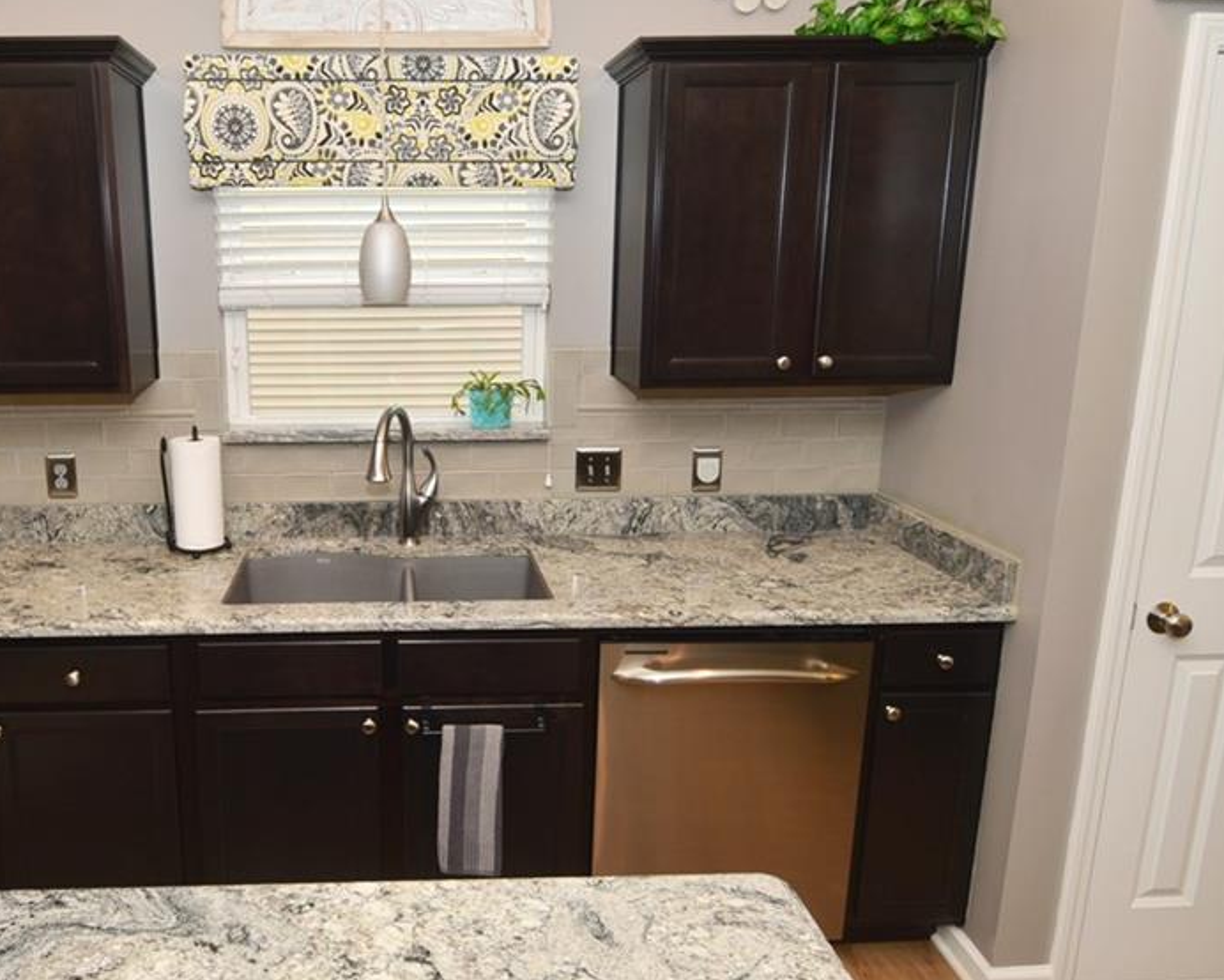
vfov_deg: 56.8
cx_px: 416
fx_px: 906
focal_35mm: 25
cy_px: 456
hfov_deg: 66.4
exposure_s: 1/60
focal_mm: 12
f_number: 5
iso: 200
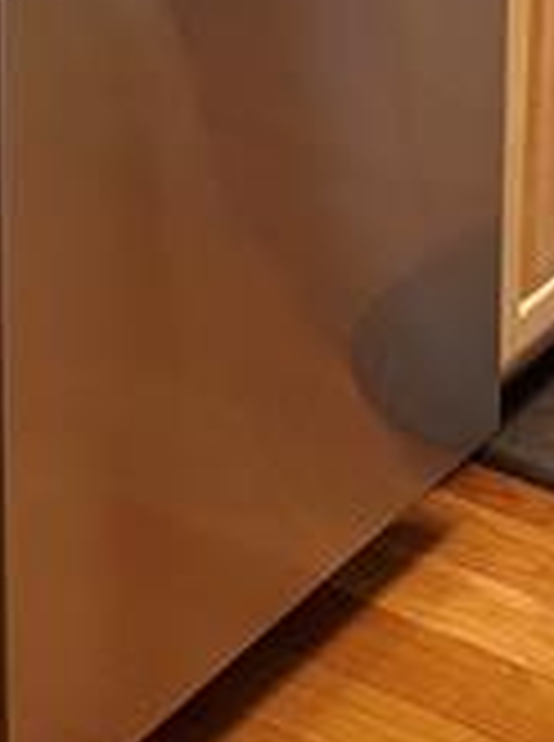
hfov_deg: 12.5
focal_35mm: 112
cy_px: -720
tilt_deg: -7.3
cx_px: 856
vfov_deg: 14.7
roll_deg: -3.0
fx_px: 2399
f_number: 1.78
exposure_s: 1/60
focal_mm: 6.76
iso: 125
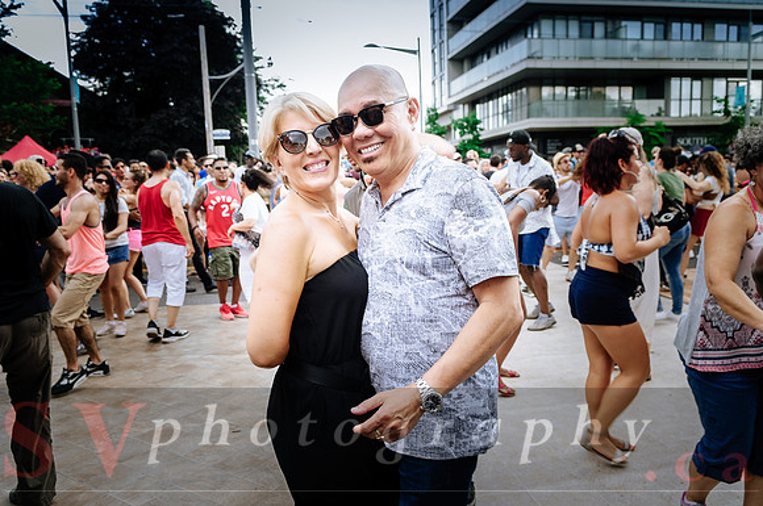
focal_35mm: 27
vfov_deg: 47.8
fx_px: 571
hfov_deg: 67.5
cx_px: 382
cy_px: 253
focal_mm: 18
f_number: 4
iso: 100
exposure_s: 1/100
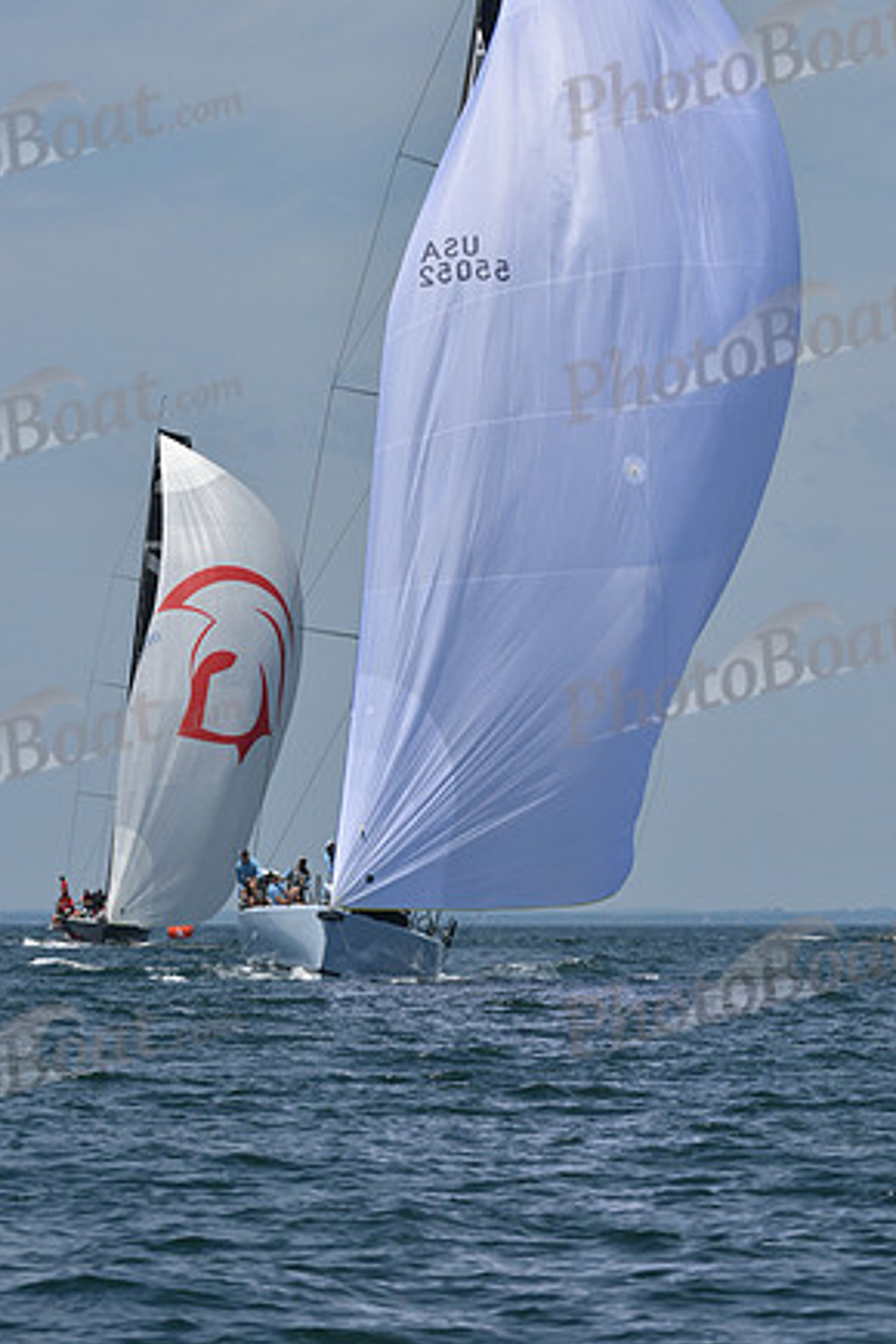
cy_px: 550
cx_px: 403
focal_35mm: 280
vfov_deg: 7.4
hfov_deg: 4.9
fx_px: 10453
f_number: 11
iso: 320
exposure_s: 1/1000
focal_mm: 210
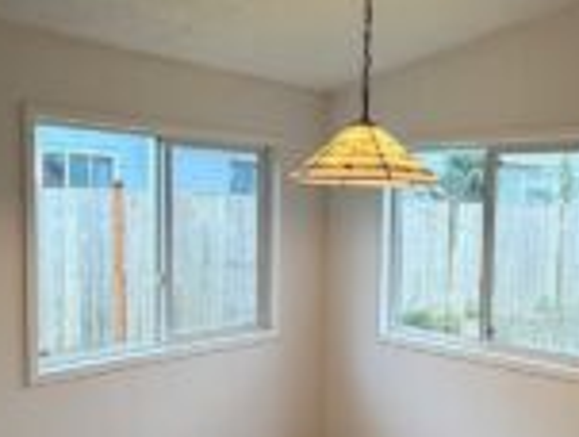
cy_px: 257
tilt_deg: -4.4
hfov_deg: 48.8
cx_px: 406
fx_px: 620
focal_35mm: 37
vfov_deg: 38.7
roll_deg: -1.2
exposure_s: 1/120
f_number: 2.2
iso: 200
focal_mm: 2.22
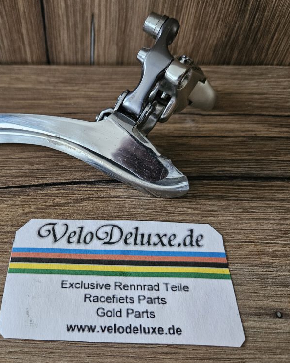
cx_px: 92
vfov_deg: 57.2
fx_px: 333
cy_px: 177
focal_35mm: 31
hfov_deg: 46.2
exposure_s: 1/33
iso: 640
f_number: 1.8
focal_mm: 5.4
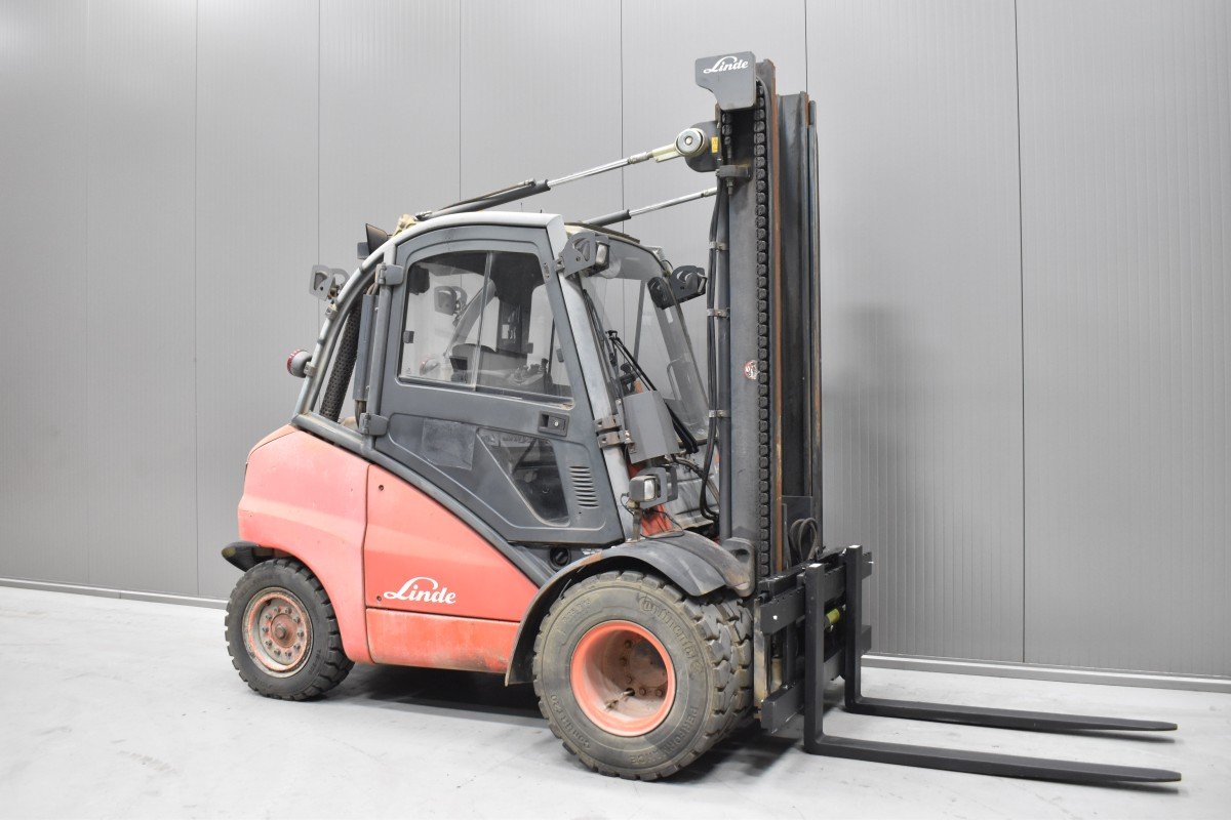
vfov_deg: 40.0
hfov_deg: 57.2
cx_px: 616
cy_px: 410
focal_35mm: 33
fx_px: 1128
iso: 1600
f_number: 4.5
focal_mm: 22
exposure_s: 1/30
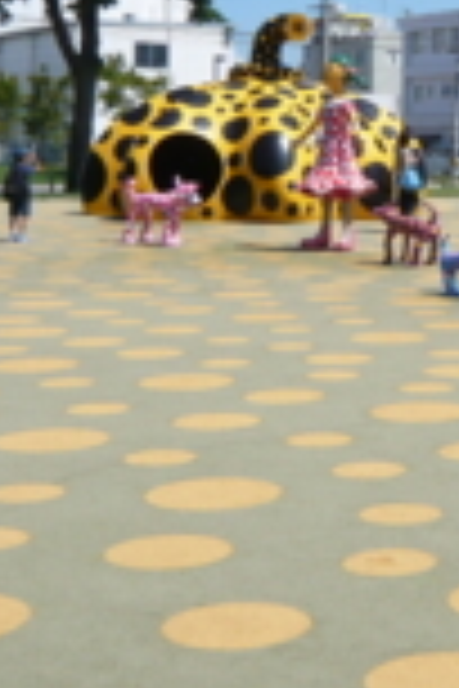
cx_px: 576
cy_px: 99
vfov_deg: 26.0
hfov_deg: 17.0
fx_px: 1453
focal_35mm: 76
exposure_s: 1/200
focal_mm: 4.6
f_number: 8
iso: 100
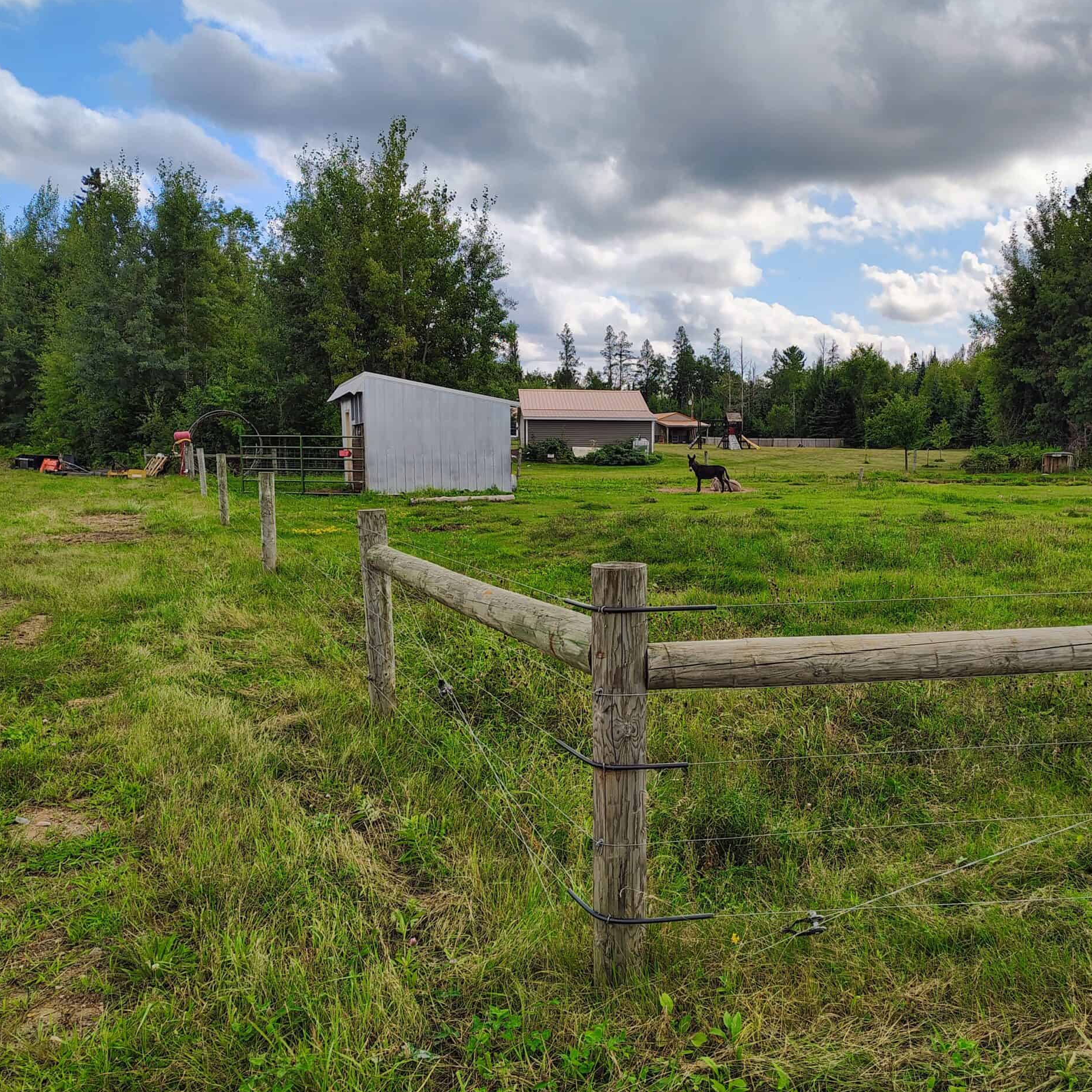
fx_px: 1035
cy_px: 559
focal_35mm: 29
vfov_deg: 55.6
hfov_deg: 54.8
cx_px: 705
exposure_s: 1/686
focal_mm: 5.56
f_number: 1.8
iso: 100
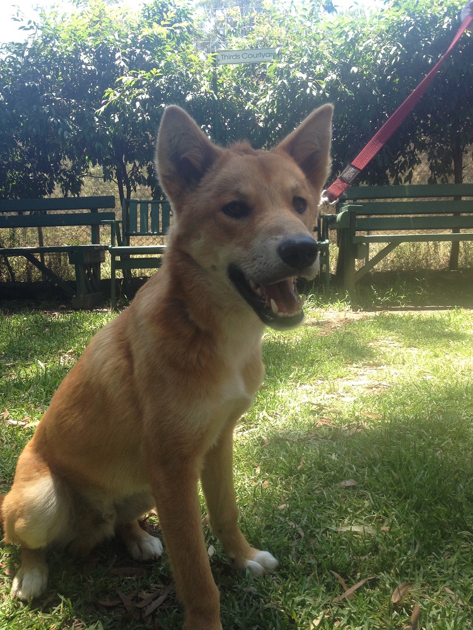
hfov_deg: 40.7
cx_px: 236
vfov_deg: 52.6
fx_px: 638
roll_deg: +2.9
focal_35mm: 35
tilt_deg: -8.9
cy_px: 315
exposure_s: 1/233
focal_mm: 4.28
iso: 50
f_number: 2.4
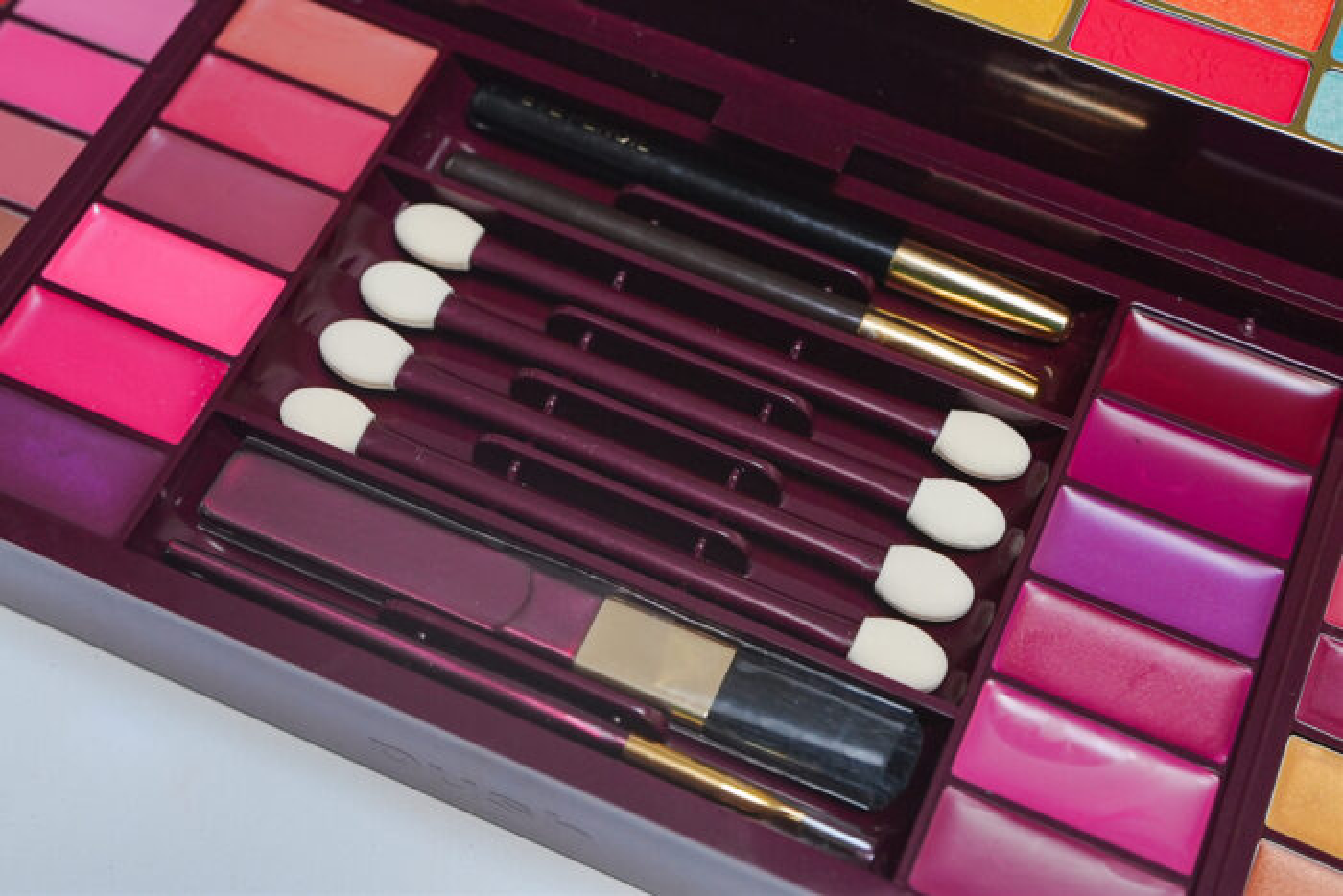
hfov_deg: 38.2
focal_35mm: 52
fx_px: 1940
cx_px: 672
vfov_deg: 26.0
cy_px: 448
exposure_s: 1/200
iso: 800
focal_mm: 35
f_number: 5
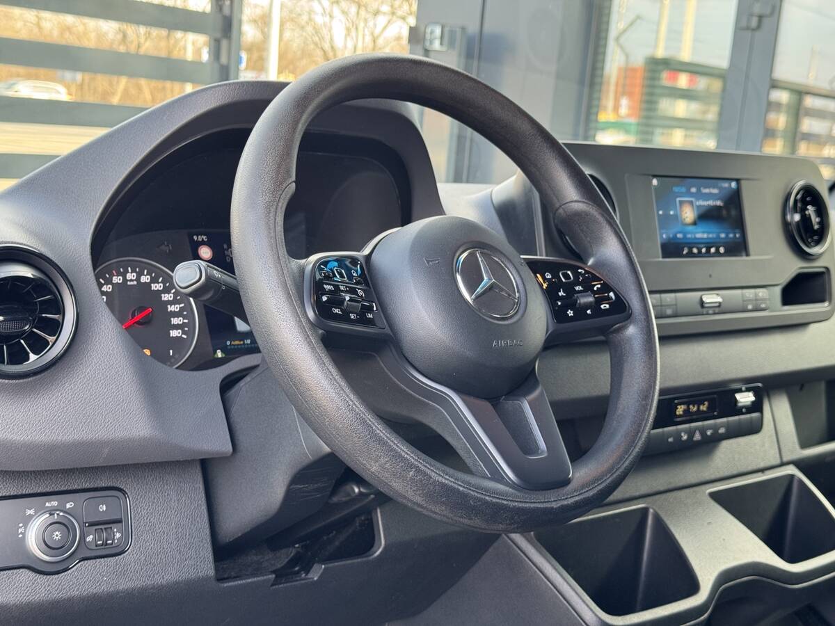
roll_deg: -5.0
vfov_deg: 30.3
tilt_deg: -9.7
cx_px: 418
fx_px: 1158
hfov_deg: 39.7
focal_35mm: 48
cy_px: 313
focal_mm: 6.76
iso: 100
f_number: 1.78
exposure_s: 1/72
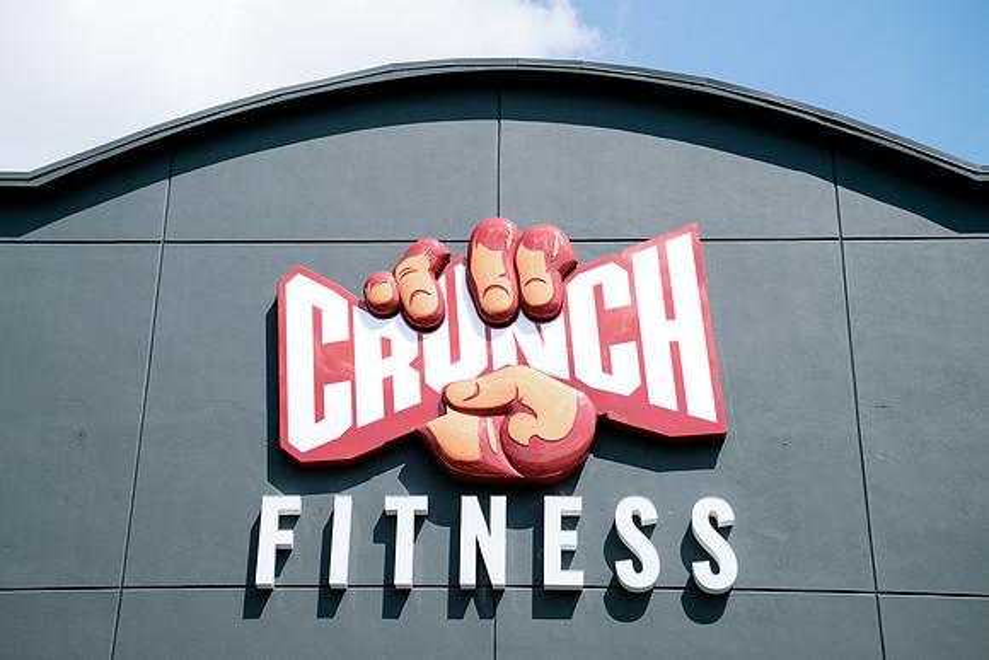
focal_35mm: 61
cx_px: 494
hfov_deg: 32.9
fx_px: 1676
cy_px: 330
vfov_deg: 22.3
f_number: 5.6
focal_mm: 61
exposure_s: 1/320
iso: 64
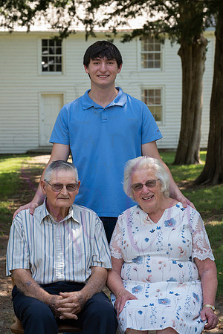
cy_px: 167
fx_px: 966
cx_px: 112
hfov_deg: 13.2
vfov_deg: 19.6
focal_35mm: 104
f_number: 8
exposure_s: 1/160
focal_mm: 104
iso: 400
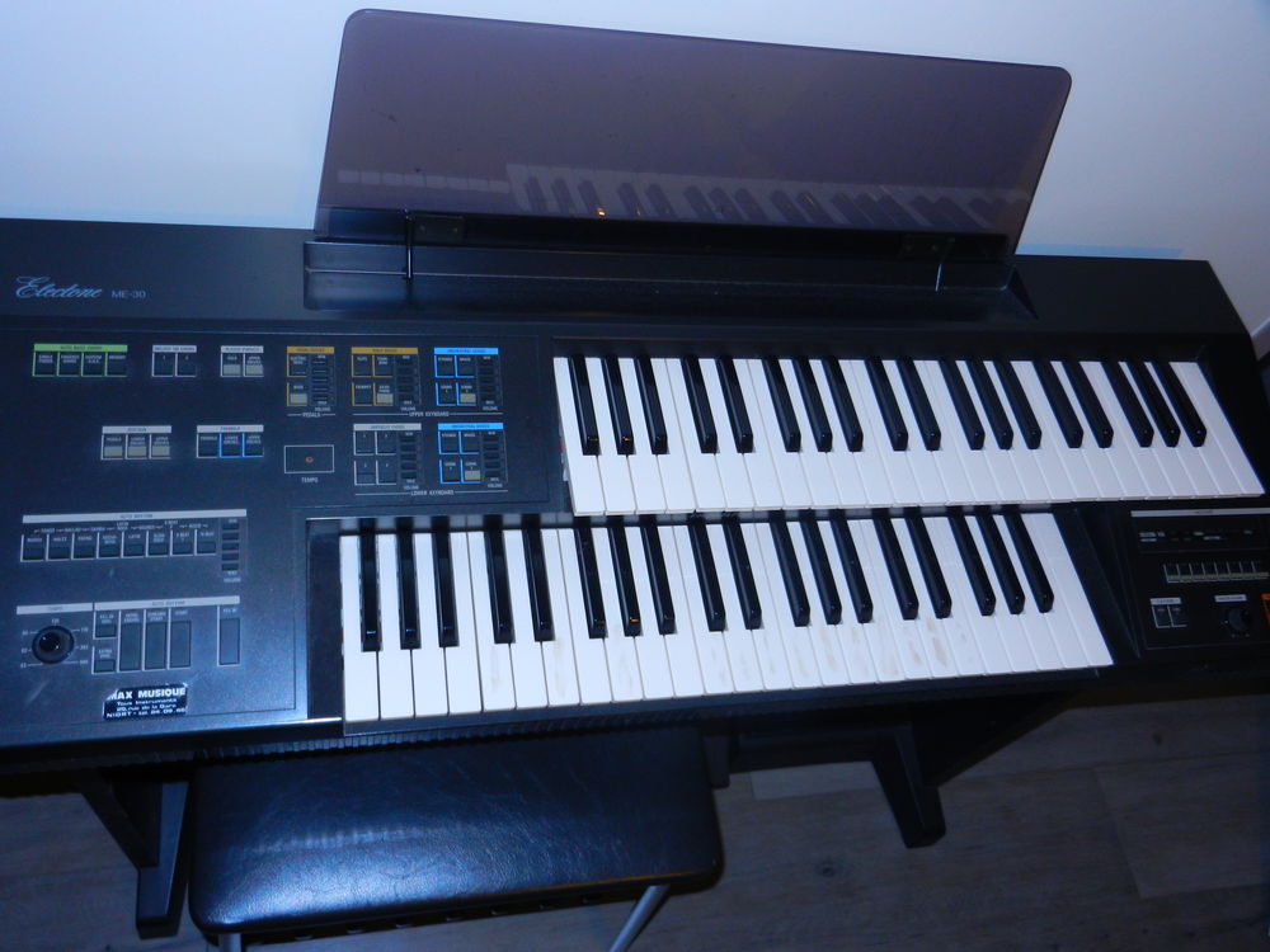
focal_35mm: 29
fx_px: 1064
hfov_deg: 61.7
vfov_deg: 48.2
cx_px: 635
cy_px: 476
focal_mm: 5.1
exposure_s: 1/30
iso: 200
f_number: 3.6
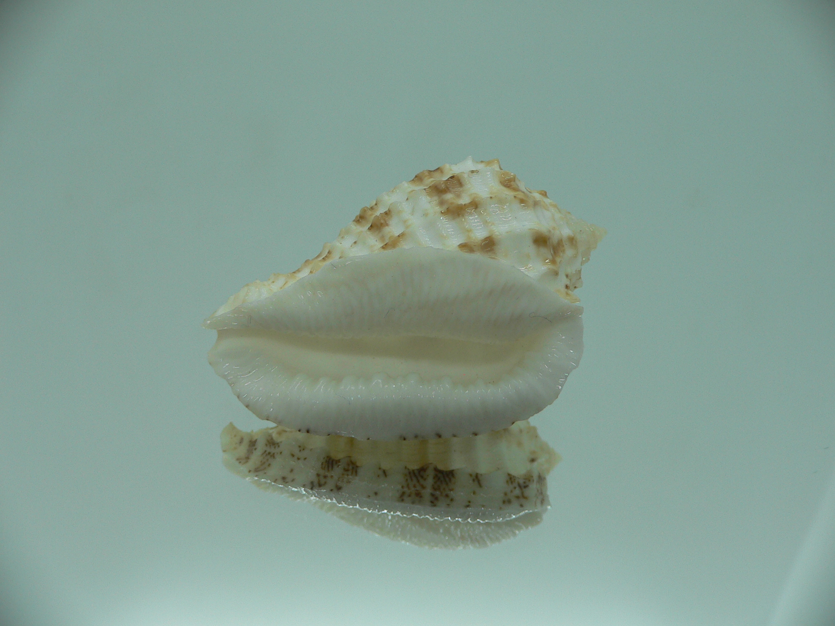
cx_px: 418
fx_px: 844
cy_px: 313
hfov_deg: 52.6
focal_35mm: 35
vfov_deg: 40.7
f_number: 2.8
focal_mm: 4.6
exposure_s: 1/80
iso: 80
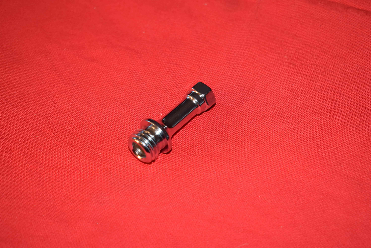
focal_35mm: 63
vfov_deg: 21.6
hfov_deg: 31.9
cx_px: 186
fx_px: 650
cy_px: 124
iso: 400
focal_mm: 42
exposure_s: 1/30
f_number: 5.6
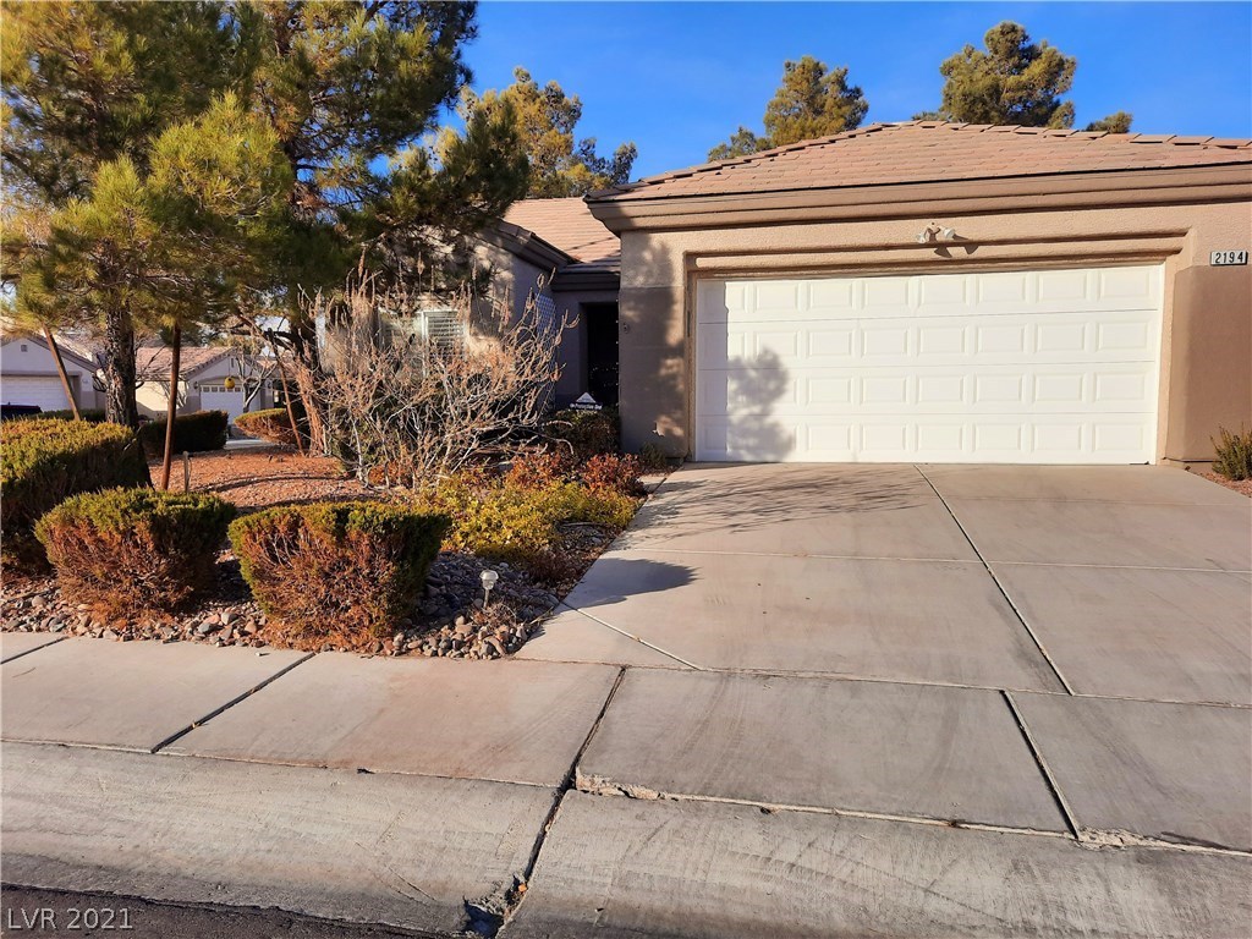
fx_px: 904
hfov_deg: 69.4
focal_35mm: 25
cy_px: 470
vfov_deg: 54.9
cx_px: 626
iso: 32
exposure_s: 1/1235
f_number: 2
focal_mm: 4.6
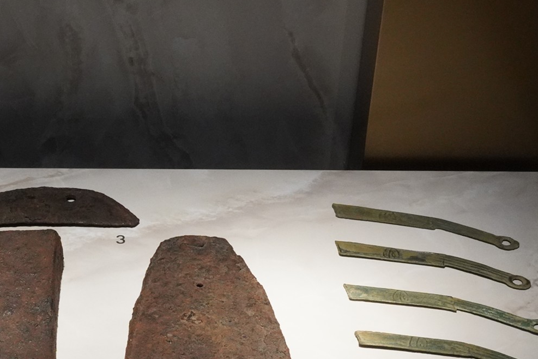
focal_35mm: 75
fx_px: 1121
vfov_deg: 17.8
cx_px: 82
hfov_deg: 26.3
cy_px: 352
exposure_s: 1/100
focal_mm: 37
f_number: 25
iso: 6400
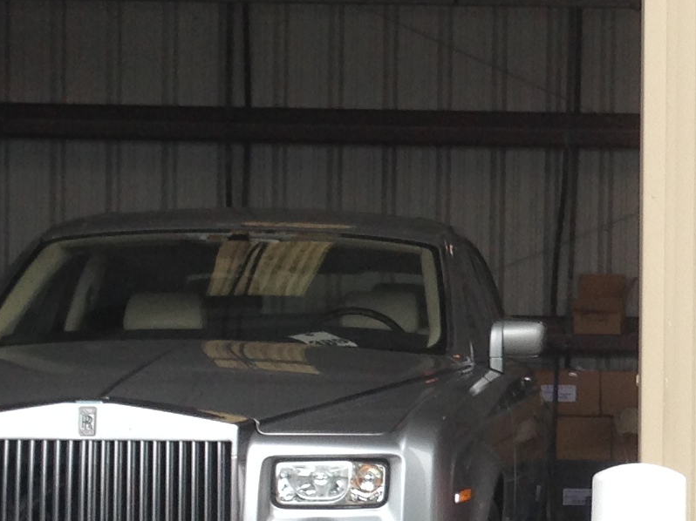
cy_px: 389
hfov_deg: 14.3
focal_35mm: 135
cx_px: 764
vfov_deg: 11.0
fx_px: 2714
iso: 50
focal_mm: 4.13
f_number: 2.4
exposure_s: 1/630
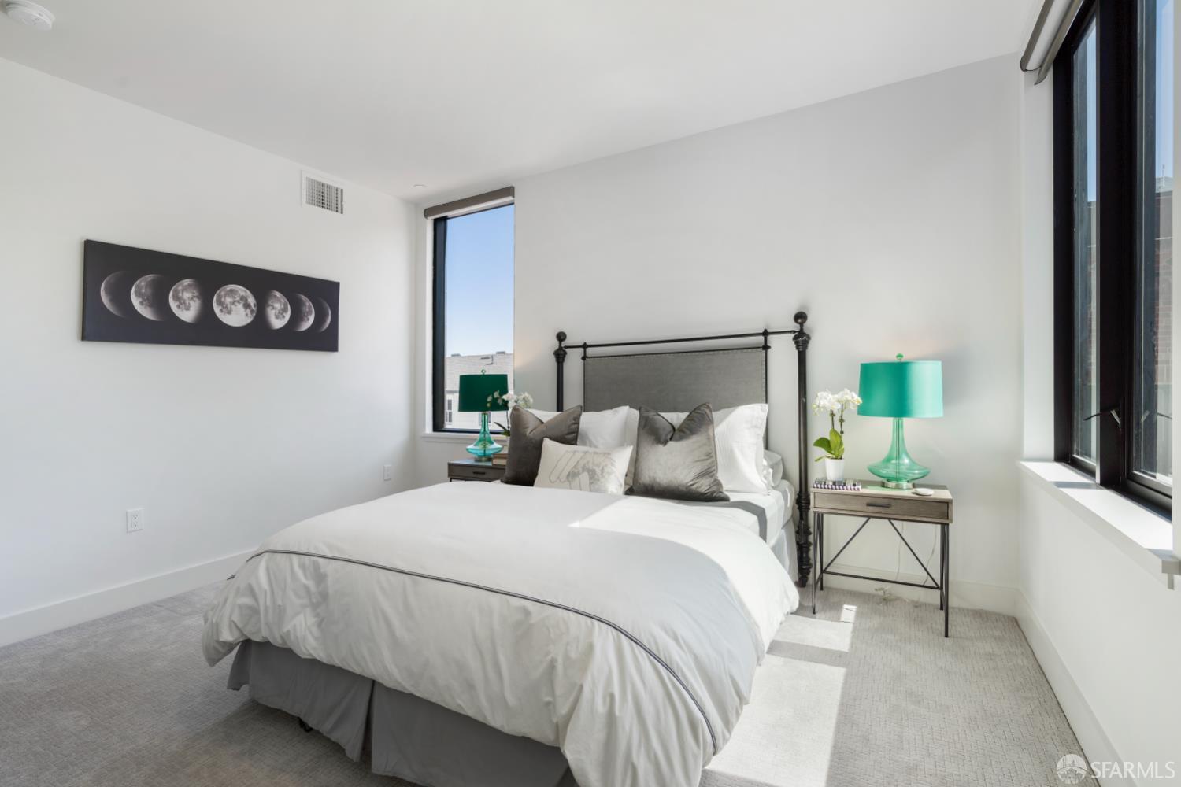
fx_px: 525
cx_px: 590
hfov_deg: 96.7
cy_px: 394
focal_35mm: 16
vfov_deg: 73.7
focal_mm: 16
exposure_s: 1/13
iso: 100
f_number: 8
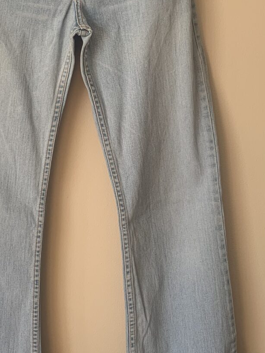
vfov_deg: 29.7
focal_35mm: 65
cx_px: 69
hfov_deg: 22.4
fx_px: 664
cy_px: 134
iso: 32
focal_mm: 4.25
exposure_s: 1/121
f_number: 1.8
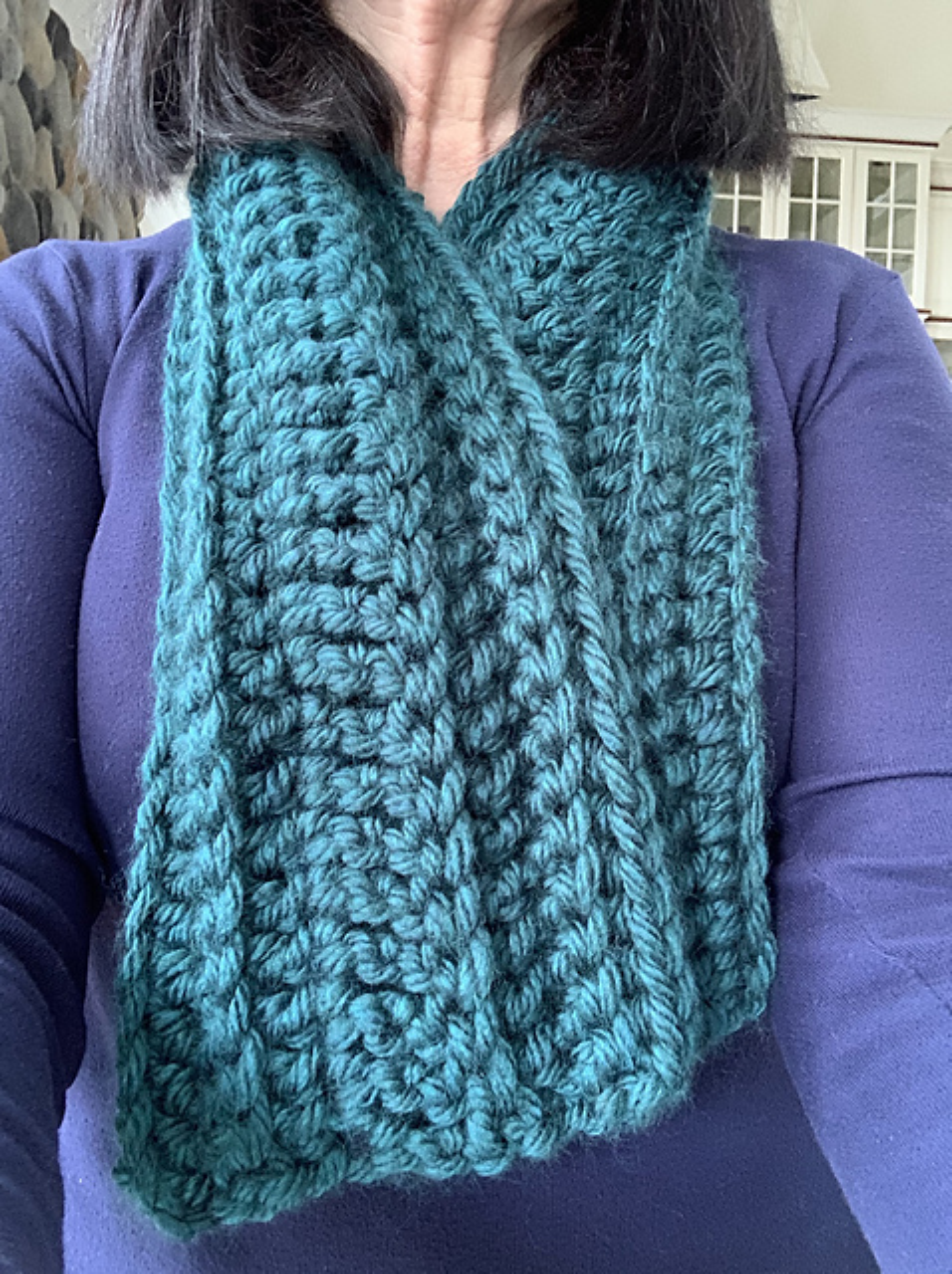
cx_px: 476
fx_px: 1177
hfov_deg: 44.1
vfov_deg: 56.9
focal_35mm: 32
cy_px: 637
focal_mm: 2.87
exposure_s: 1/30
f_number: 2.2
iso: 400
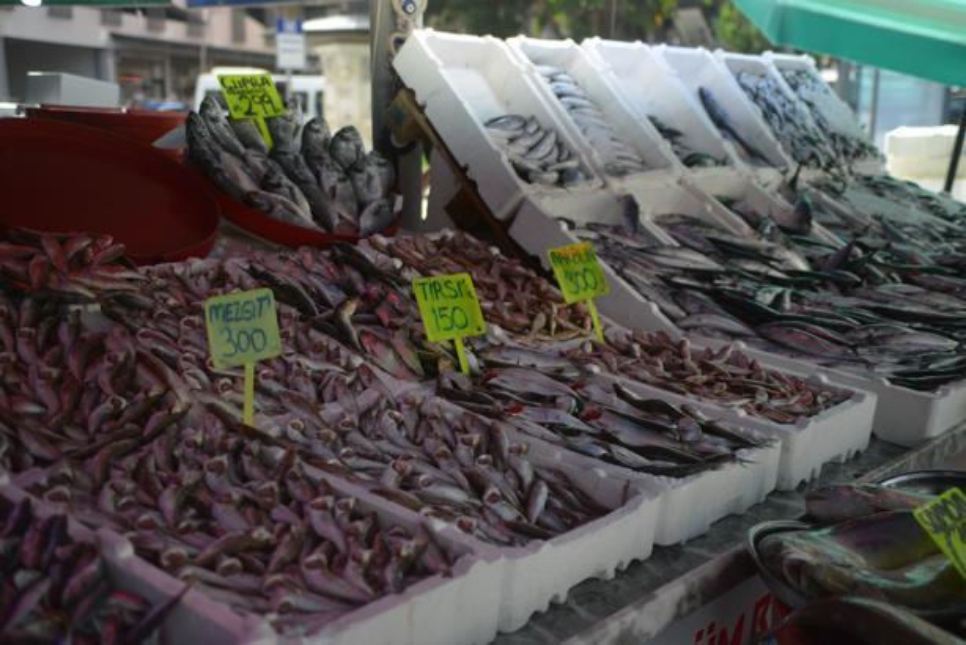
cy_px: 322
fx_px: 1127
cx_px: 483
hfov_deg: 46.4
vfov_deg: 31.9
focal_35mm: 42
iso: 3200
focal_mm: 42
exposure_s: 1/8000
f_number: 2.8
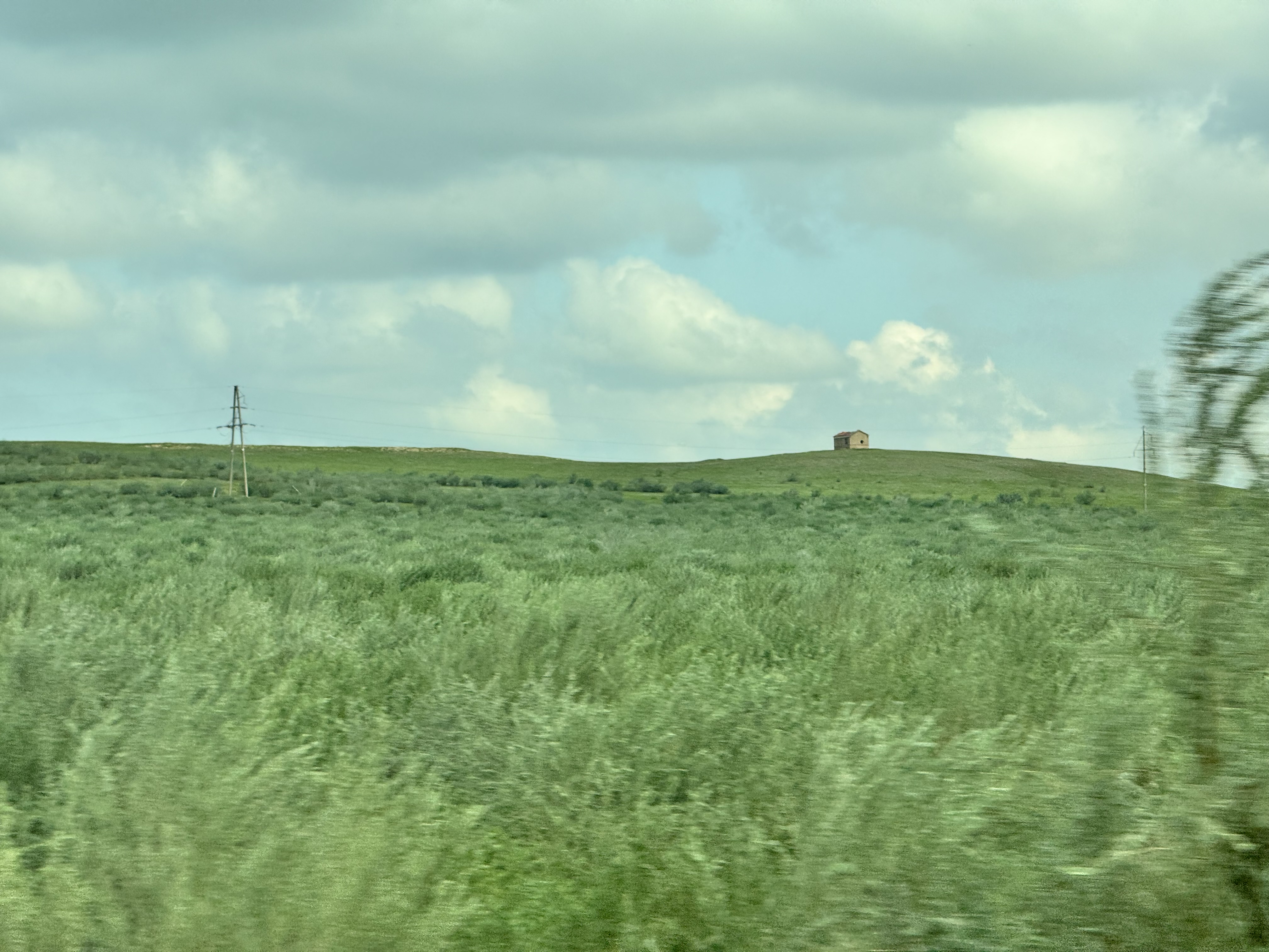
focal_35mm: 120
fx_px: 4399
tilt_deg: +3.7
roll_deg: +3.3
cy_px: 476
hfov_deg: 16.4
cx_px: 634
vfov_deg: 12.3
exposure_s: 1/274
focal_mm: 15.66
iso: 50
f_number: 2.8
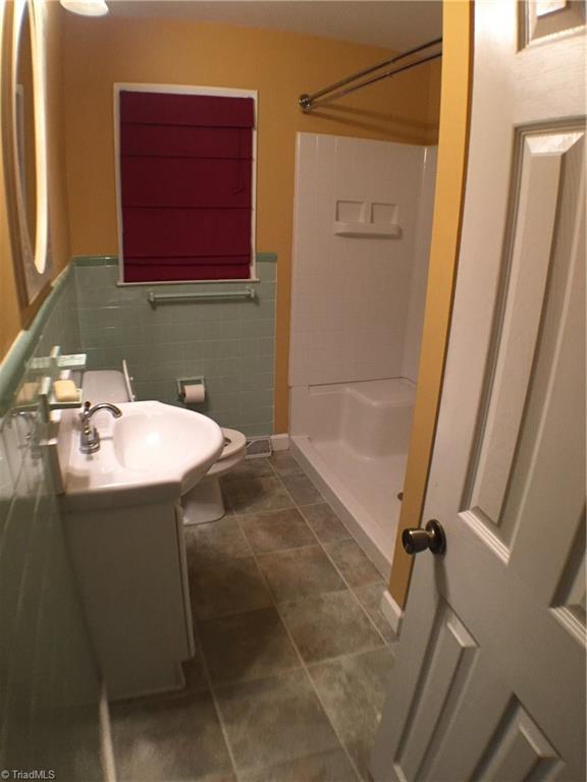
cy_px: 391
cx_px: 294
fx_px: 656
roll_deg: -1.3
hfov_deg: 48.2
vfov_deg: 61.7
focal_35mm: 29
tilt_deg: -20.0
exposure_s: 1/30
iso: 160
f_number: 2.2
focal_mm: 4.15
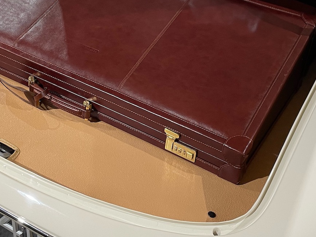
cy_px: 62
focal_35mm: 60
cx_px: 120
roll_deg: +0.5
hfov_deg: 32.0
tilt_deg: -39.2
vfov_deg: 24.2
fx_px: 548
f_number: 1.6
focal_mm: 4.2
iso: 80
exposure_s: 1/50
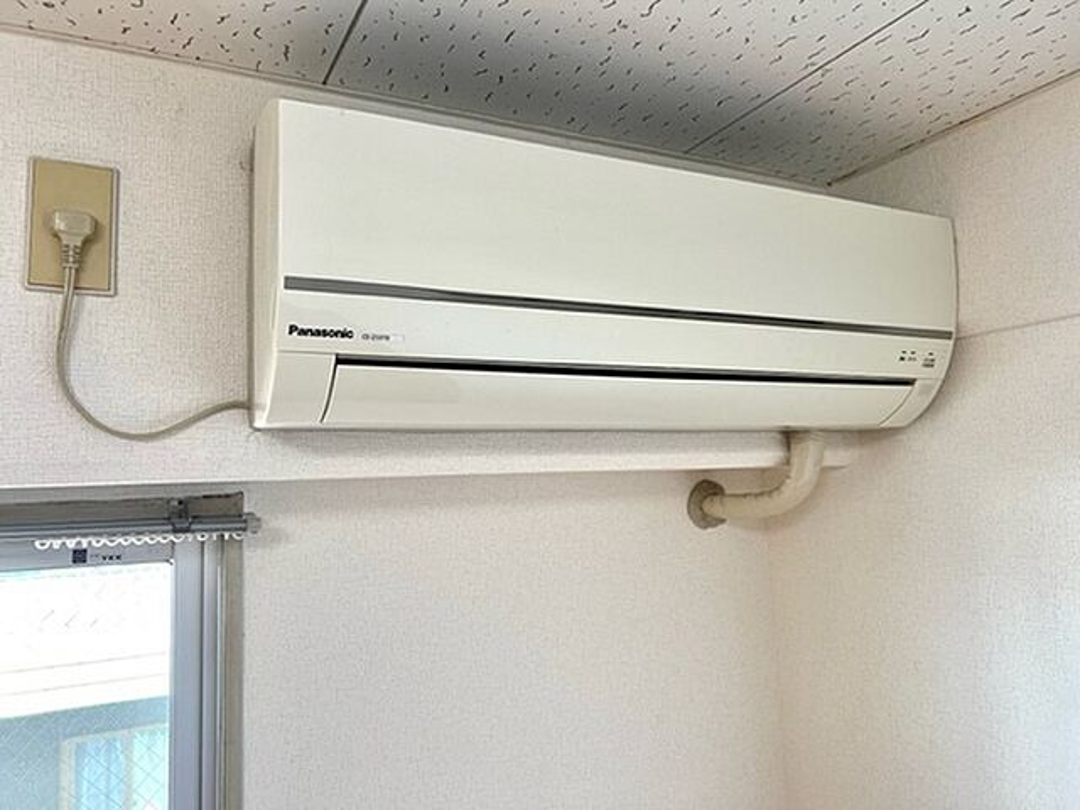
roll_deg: +2.5
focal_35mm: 26
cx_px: 540
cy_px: 405
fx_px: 811
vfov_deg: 53.1
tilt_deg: +6.8
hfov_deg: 67.3
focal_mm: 5.7
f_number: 1.5
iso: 80
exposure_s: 1/120
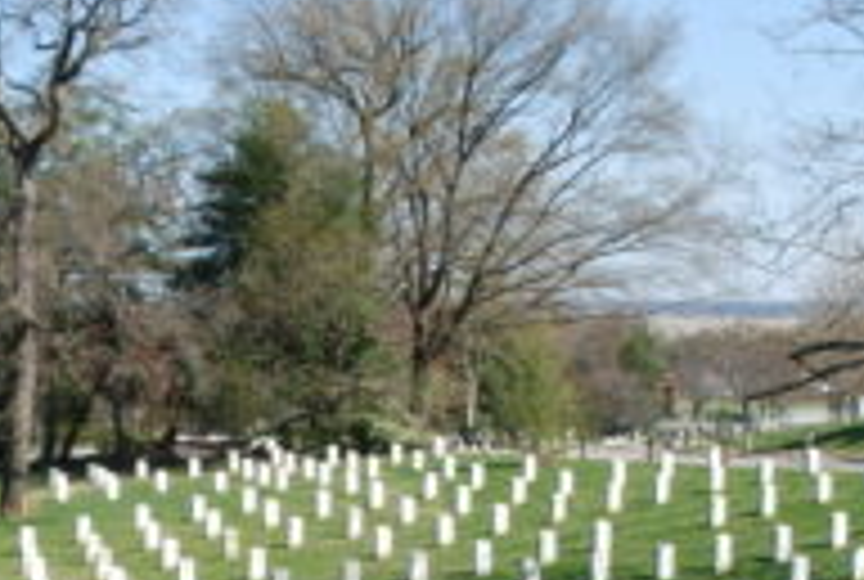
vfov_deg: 15.4
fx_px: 2069
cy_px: 681
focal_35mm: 86
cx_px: 45
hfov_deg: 22.8
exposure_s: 1/80
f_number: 11
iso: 100
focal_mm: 22
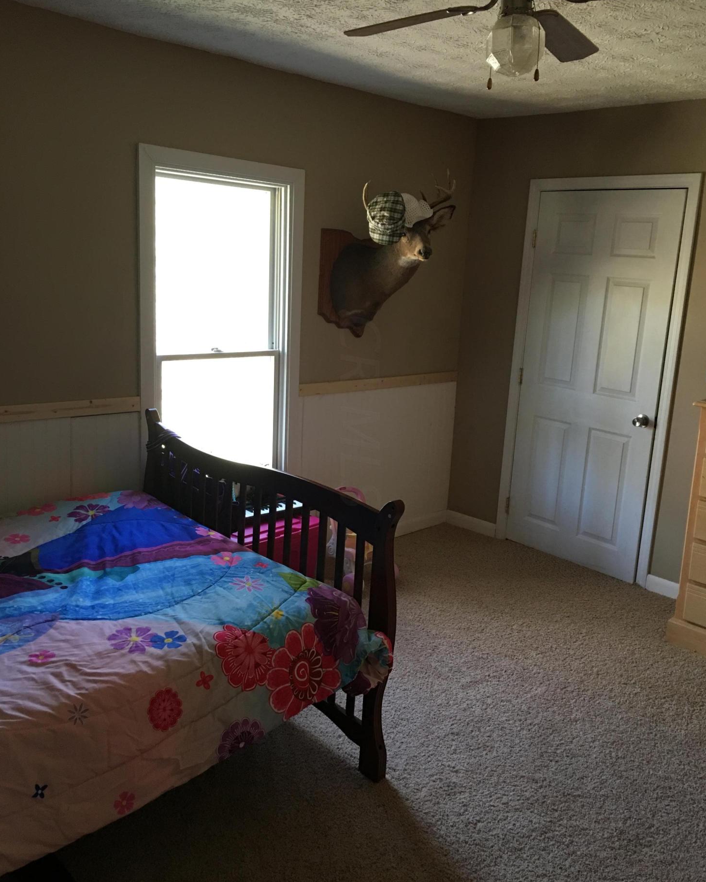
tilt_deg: -7.0
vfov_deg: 57.1
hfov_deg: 47.1
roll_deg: -2.4
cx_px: 360
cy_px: 412
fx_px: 810
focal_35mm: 31
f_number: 2.2
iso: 64
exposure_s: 1/15
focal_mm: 4.15
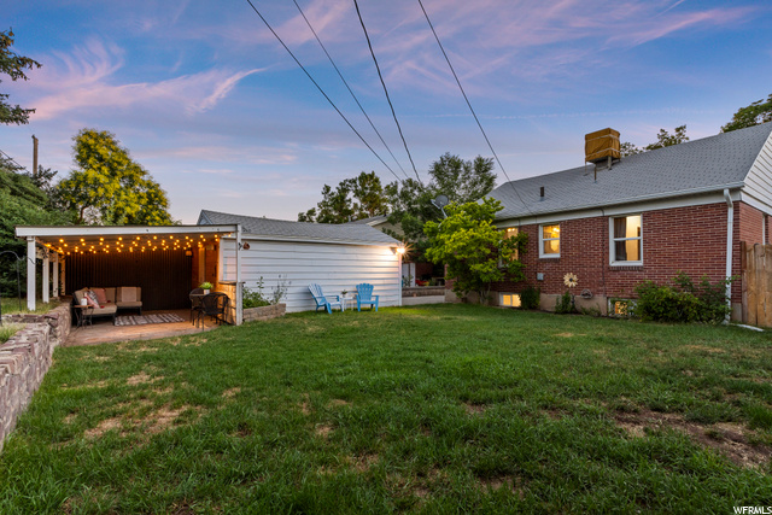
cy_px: 258
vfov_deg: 72.1
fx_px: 354
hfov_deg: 95.0
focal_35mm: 16
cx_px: 386
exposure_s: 1/20
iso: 200
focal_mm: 11
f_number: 9
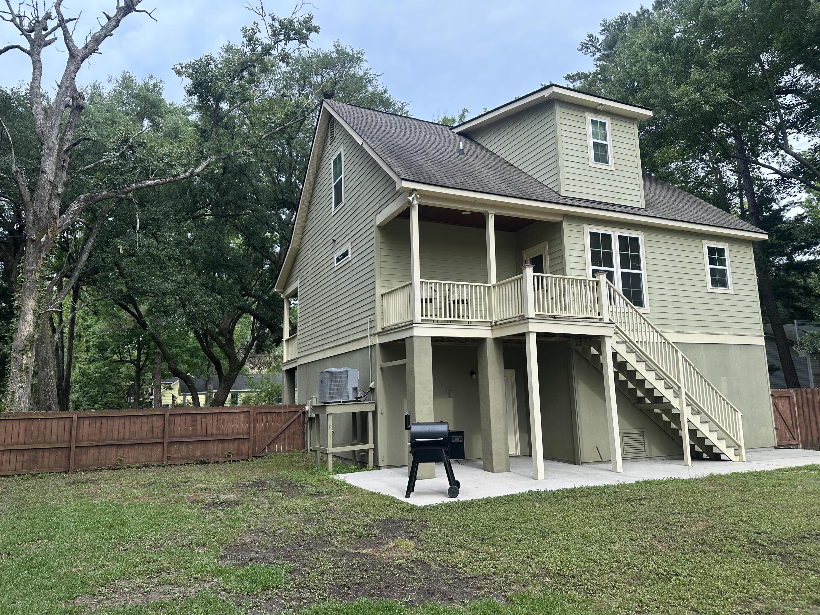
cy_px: 308
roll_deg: +1.1
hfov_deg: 71.6
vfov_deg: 56.8
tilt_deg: +8.6
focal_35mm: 24
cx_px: 410
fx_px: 569
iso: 80
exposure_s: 1/962
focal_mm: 6.86
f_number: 1.78
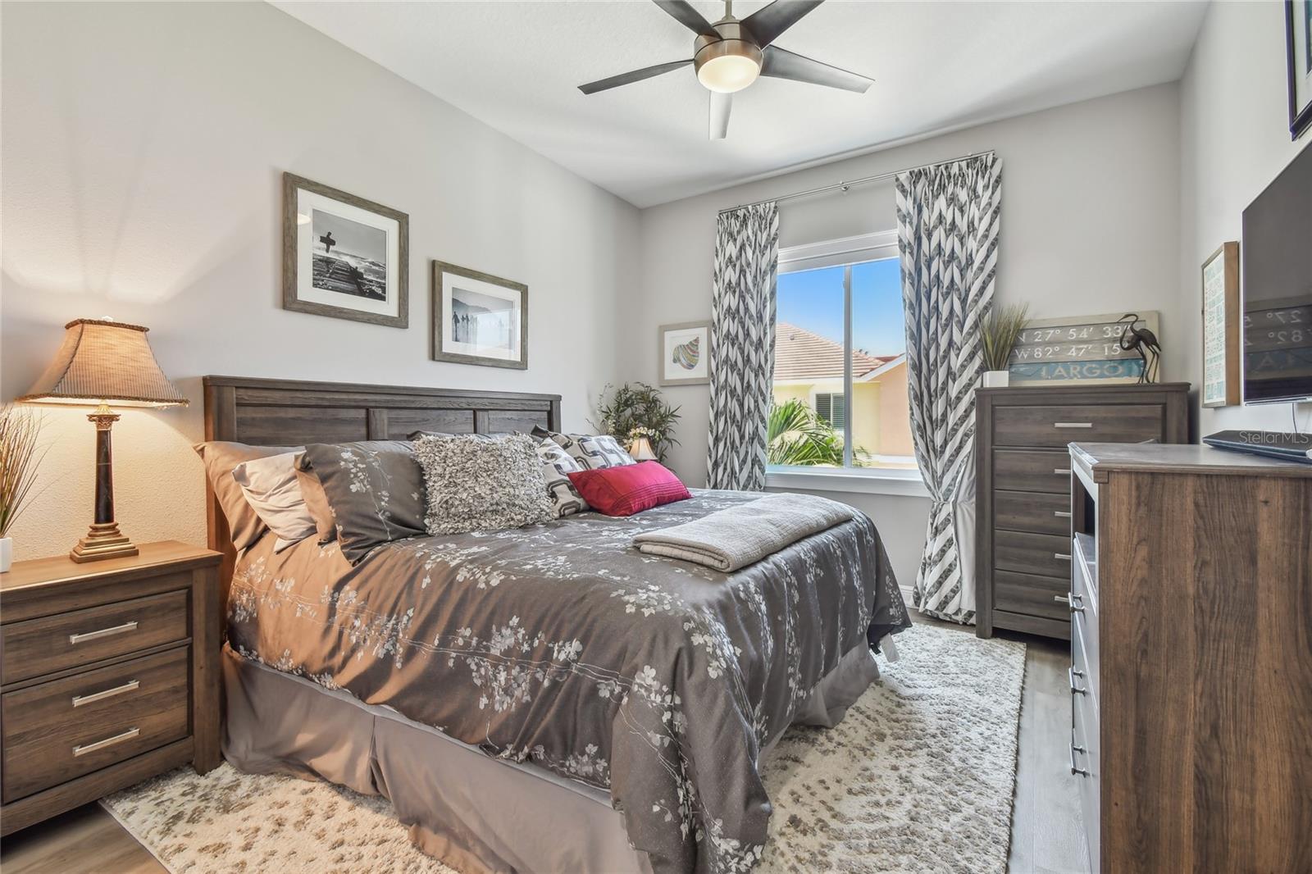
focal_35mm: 15
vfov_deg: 77.3
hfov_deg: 100.4
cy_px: 437
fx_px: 547
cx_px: 656
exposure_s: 1/4
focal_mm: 10
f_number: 7.1
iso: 100
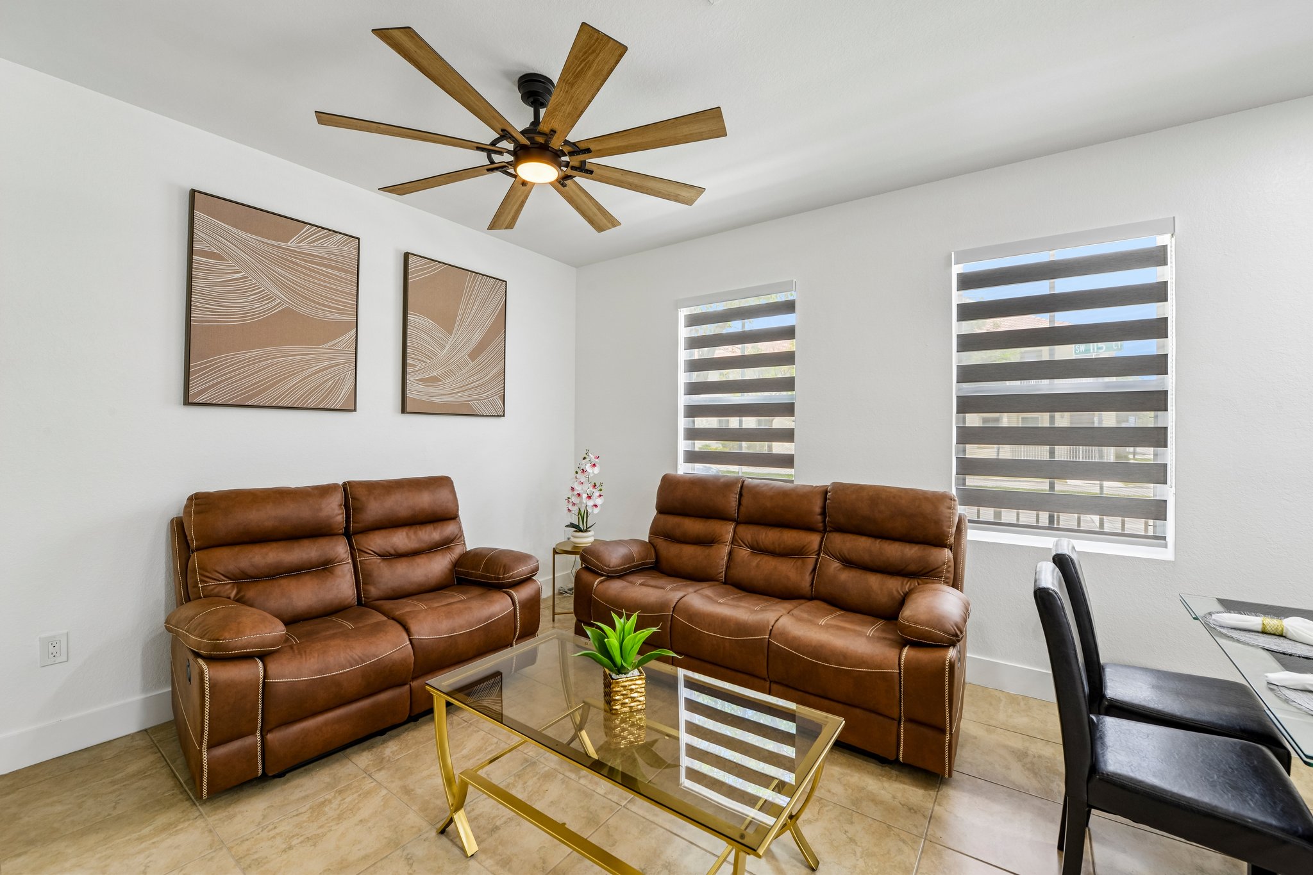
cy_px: 438
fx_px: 511
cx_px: 656
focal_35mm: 14
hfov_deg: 104.3
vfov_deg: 81.2
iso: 200
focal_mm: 14
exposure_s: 1/10
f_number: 9
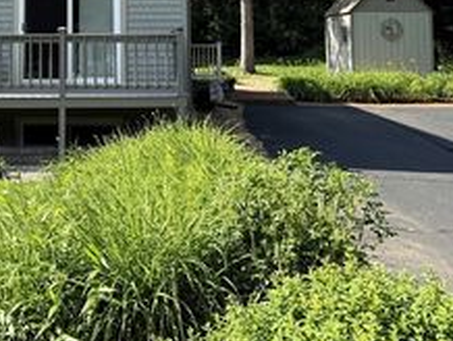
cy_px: -36
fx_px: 721
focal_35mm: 55
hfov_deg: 33.6
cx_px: 75
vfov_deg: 24.7
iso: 100
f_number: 1.78
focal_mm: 6.76
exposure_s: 1/1901
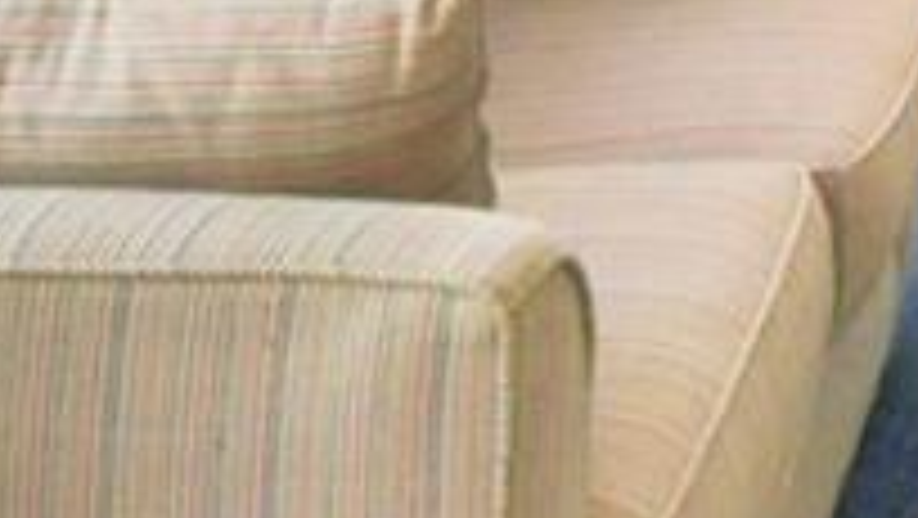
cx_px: 1552
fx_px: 2996
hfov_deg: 15.4
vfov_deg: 8.1
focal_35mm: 123
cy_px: -1149
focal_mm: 10
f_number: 4.5
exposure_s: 1/125
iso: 280
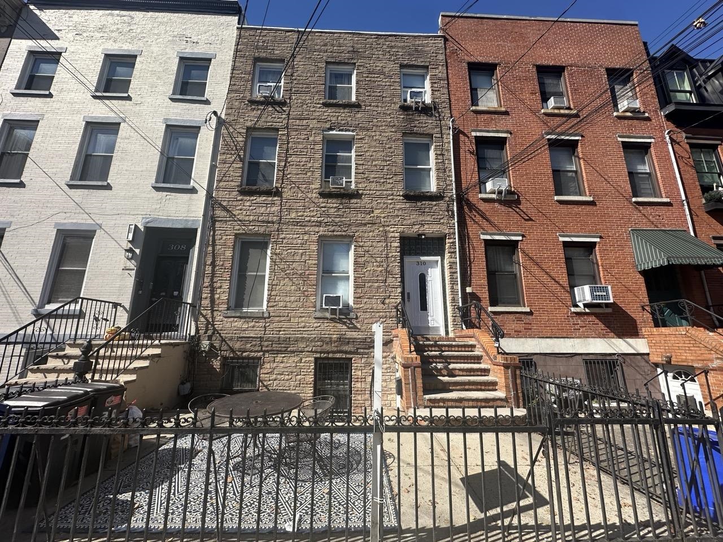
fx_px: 292
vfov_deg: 85.7
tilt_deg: +12.5
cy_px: 271
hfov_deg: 102.1
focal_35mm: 14
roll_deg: +0.1
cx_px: 362
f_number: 2.2
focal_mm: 2.22
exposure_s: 1/1575
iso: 50
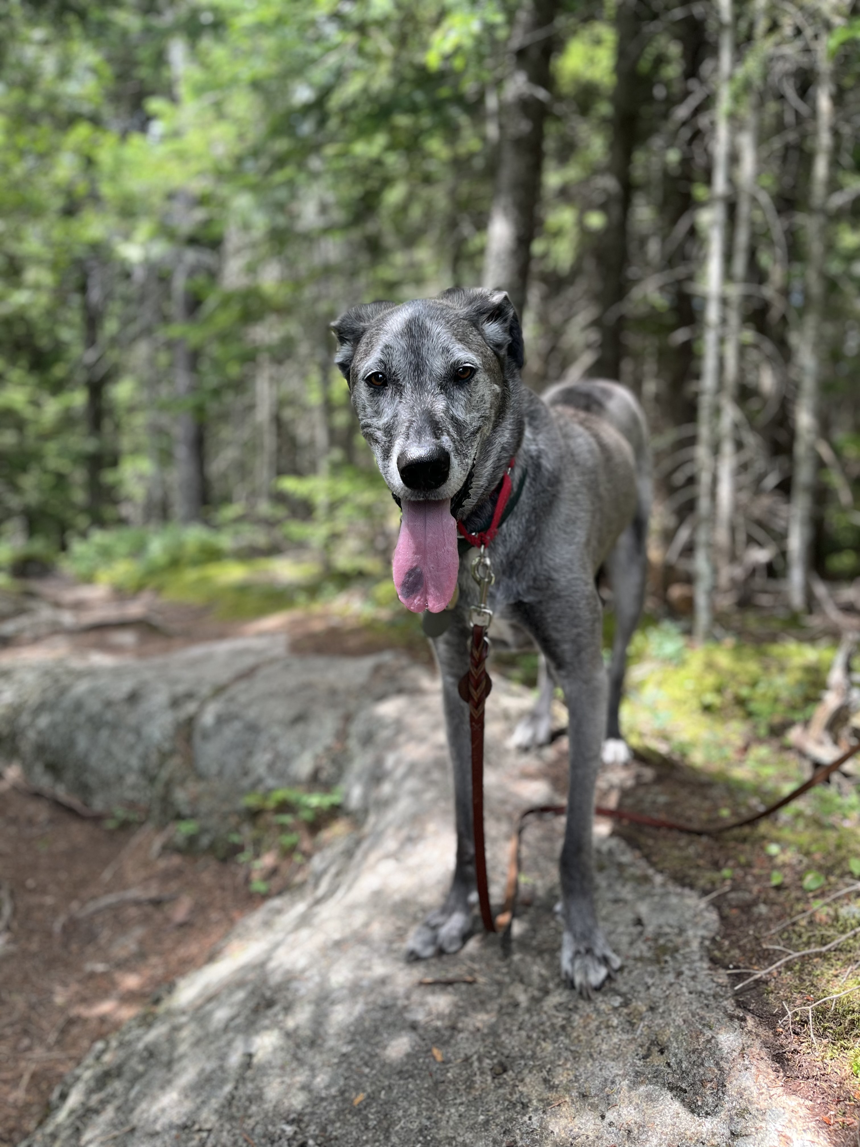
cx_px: 430
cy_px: 574
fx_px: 861
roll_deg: -1.7
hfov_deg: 53.1
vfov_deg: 67.3
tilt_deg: -8.4
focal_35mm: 26
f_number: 1.6
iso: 40
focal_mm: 5.1
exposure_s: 1/205
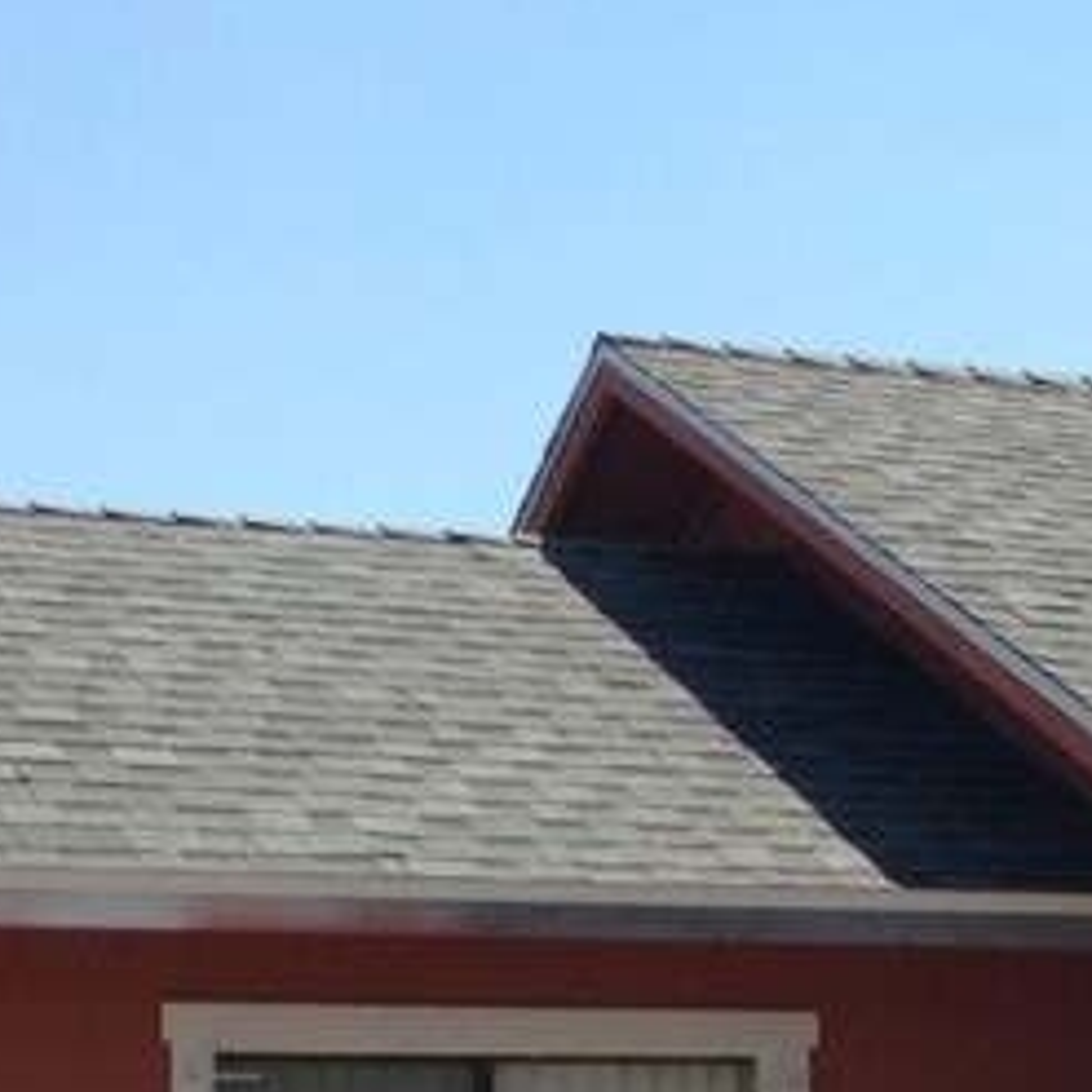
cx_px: 990
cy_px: 1180
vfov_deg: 14.1
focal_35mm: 121
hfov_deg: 14.3
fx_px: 4319
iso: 50
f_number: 2.4
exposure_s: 1/1232
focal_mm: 4.12
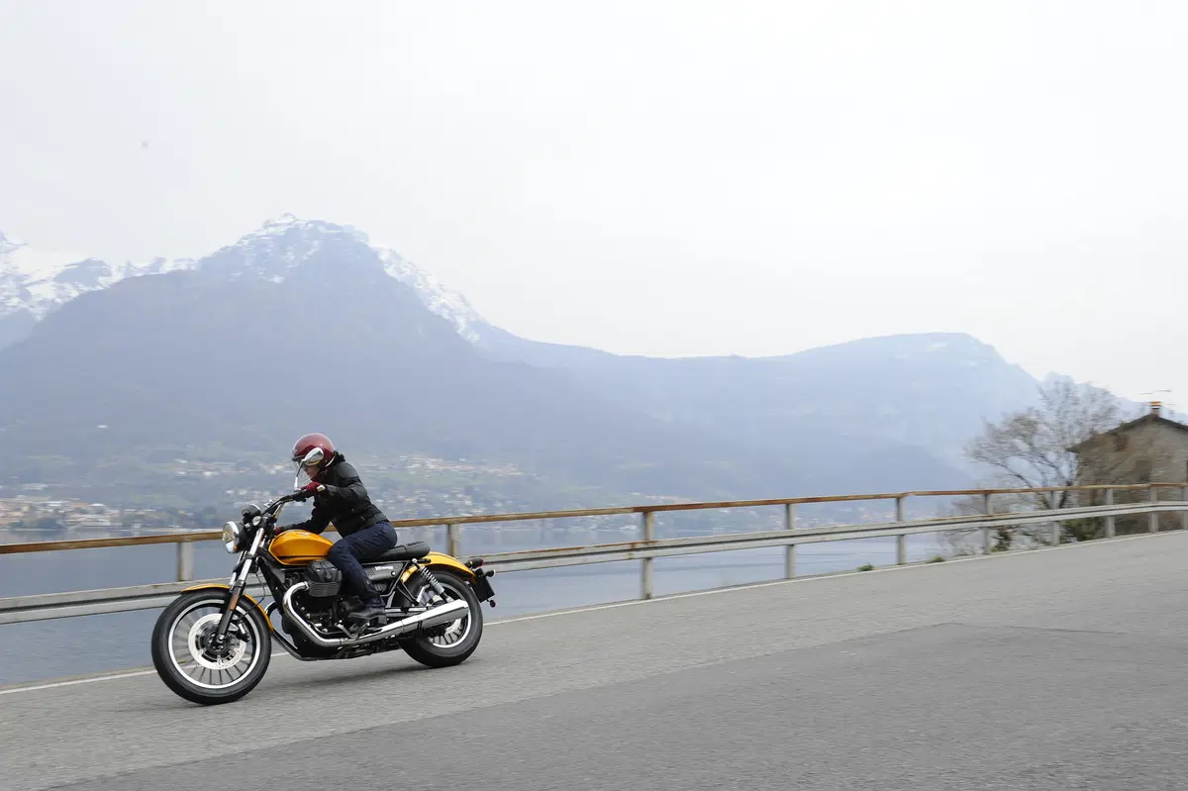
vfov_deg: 37.8
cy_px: 396
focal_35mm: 35
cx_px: 594
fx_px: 1154
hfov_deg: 54.5
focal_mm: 35
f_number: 8
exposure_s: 1/500
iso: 640
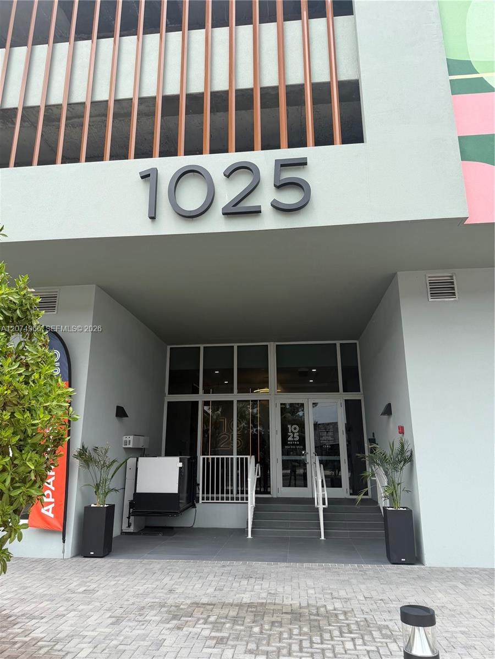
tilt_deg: +16.0
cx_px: 248
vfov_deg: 71.6
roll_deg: +0.0
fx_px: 458
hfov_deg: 56.8
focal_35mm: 24
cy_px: 330
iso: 100
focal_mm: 6.76
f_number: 1.78
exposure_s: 1/1464
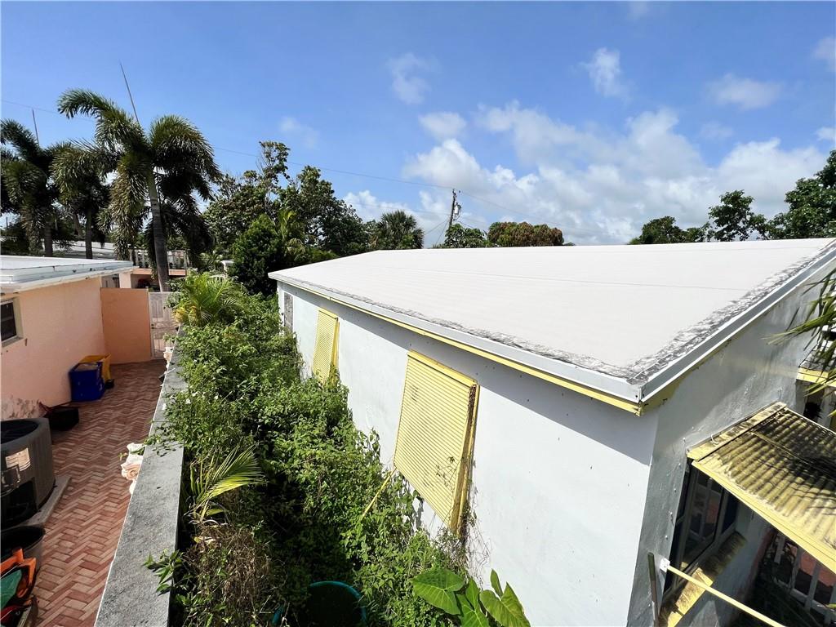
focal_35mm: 13
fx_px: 314
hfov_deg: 106.2
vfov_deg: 89.9
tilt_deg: -7.6
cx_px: 418
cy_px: 314
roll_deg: -1.9
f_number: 1.8
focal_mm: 1.57
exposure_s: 1/4785
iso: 32
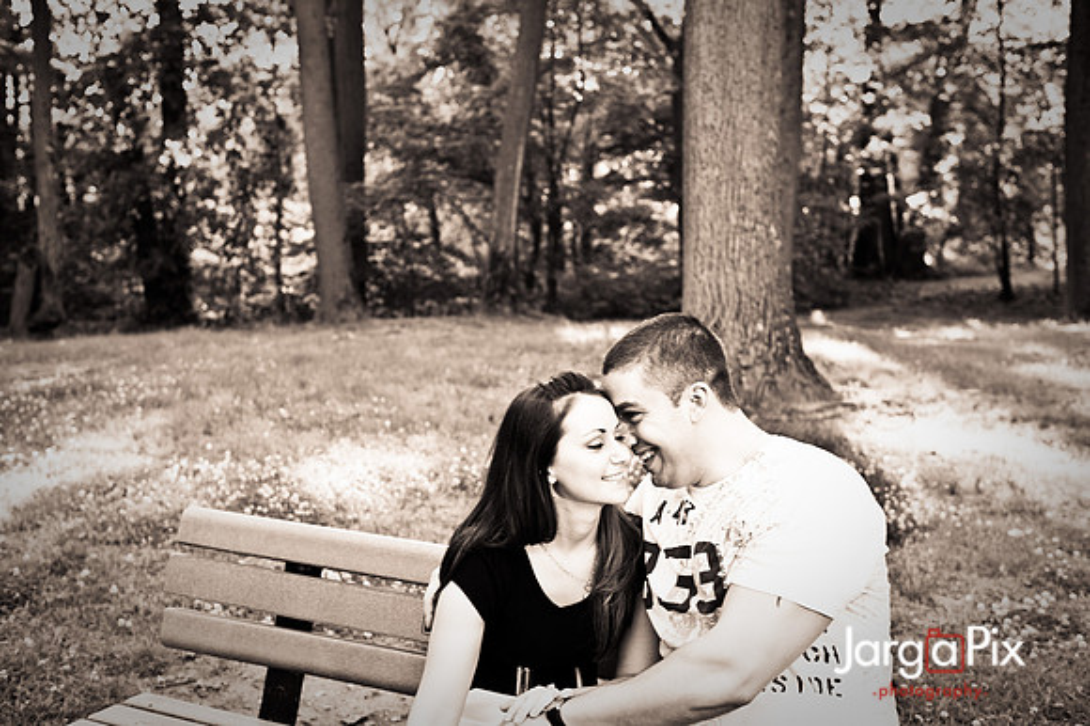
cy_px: 363
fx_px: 1452
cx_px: 545
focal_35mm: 48
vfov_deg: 28.0
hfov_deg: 41.1
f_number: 4
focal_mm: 48
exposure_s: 1/60
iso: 400
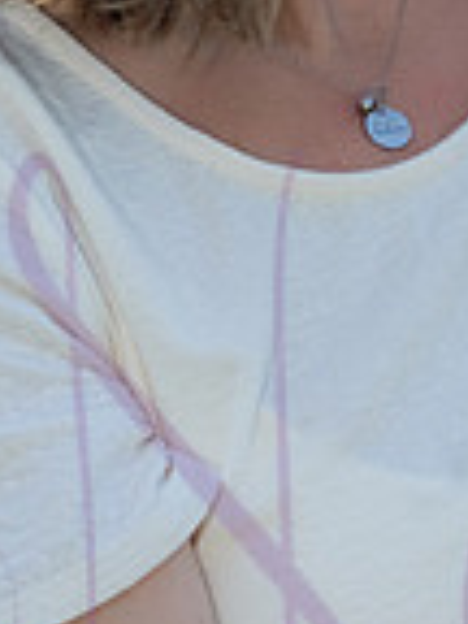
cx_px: 689
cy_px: 212
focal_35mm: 252
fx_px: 4543
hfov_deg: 5.8
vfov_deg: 7.9
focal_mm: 65
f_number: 8
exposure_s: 1/200
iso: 400
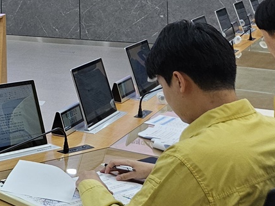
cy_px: -68
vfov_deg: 16.2
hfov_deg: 18.5
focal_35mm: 86
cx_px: -199
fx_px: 683
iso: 125
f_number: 1.8
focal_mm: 5.4
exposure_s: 1/120
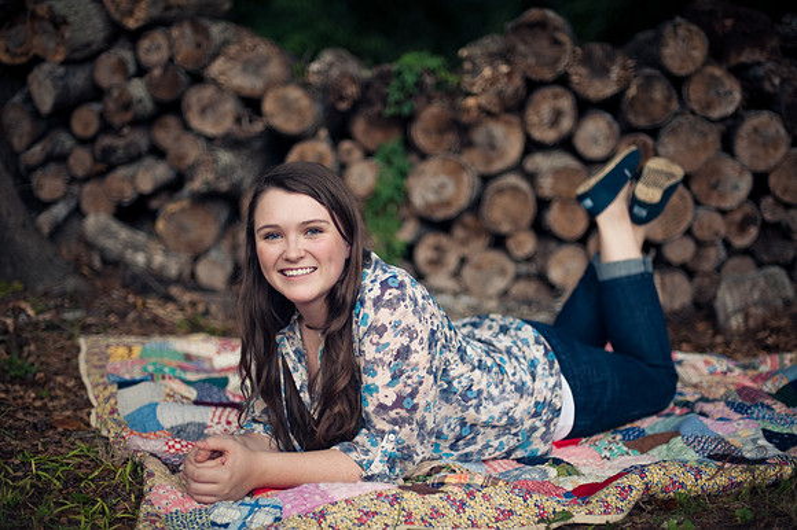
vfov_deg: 27.0
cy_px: 265
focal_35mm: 50
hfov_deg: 39.6
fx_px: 1106
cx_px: 398
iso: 200
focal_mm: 50
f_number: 1.4
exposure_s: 1/320
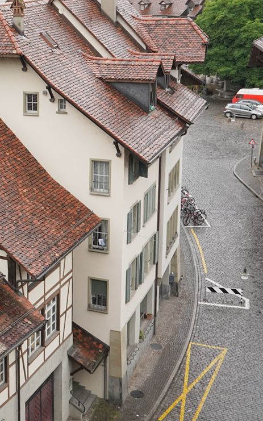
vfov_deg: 30.8
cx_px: -105
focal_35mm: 66
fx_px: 757
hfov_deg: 18.0
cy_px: 141
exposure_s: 1/100
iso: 800
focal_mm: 24
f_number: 10
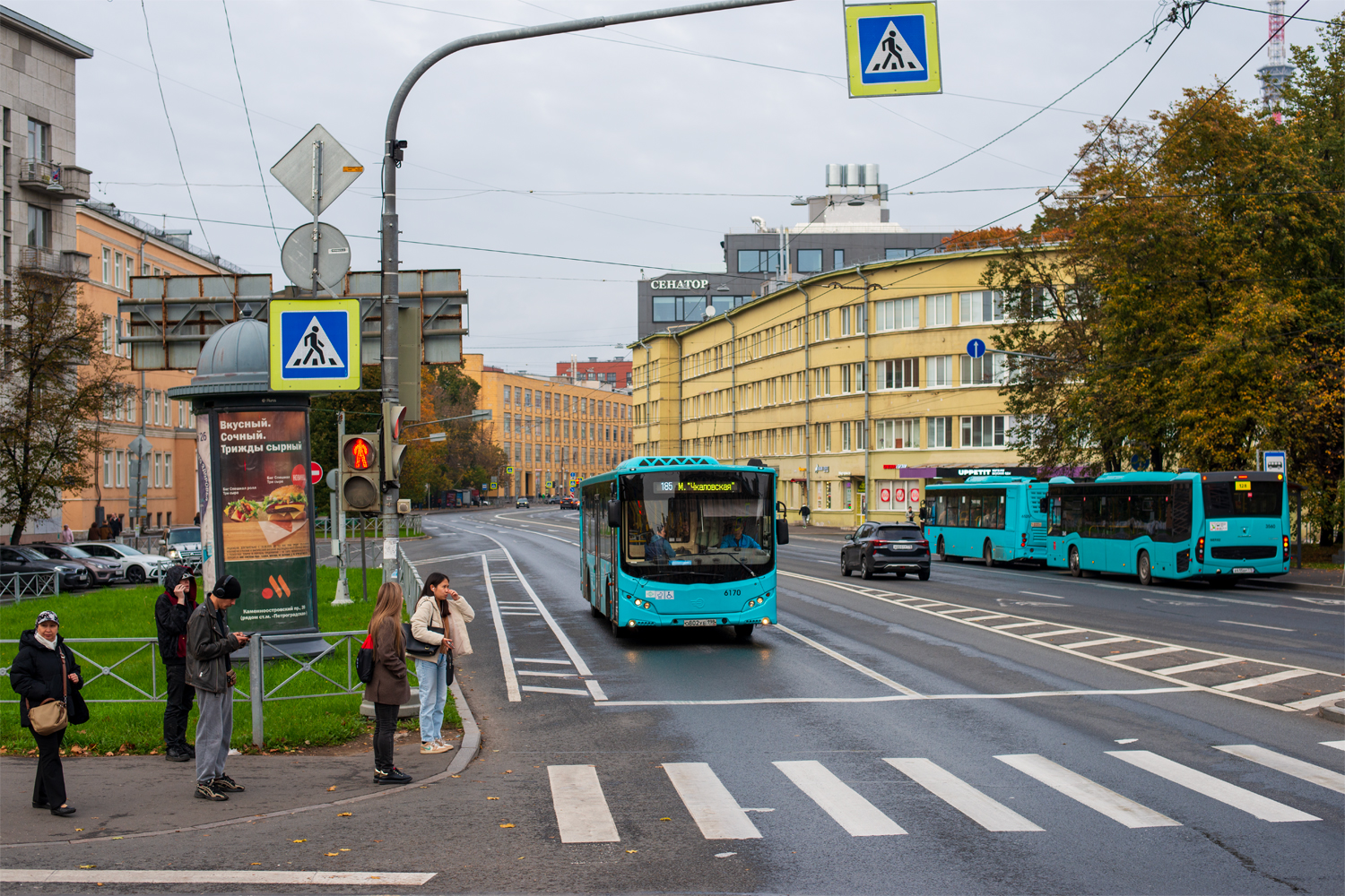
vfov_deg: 27.0
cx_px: 672
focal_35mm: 50
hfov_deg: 39.6
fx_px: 1868
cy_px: 448
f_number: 5
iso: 200
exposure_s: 1/320
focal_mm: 50
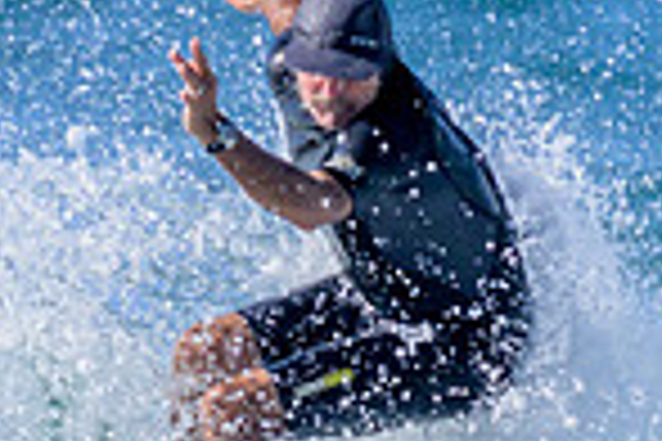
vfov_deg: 0.3
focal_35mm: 4307
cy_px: 533
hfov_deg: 0.5
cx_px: 321
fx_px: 79195
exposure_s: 1/800
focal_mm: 800
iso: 360
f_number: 11
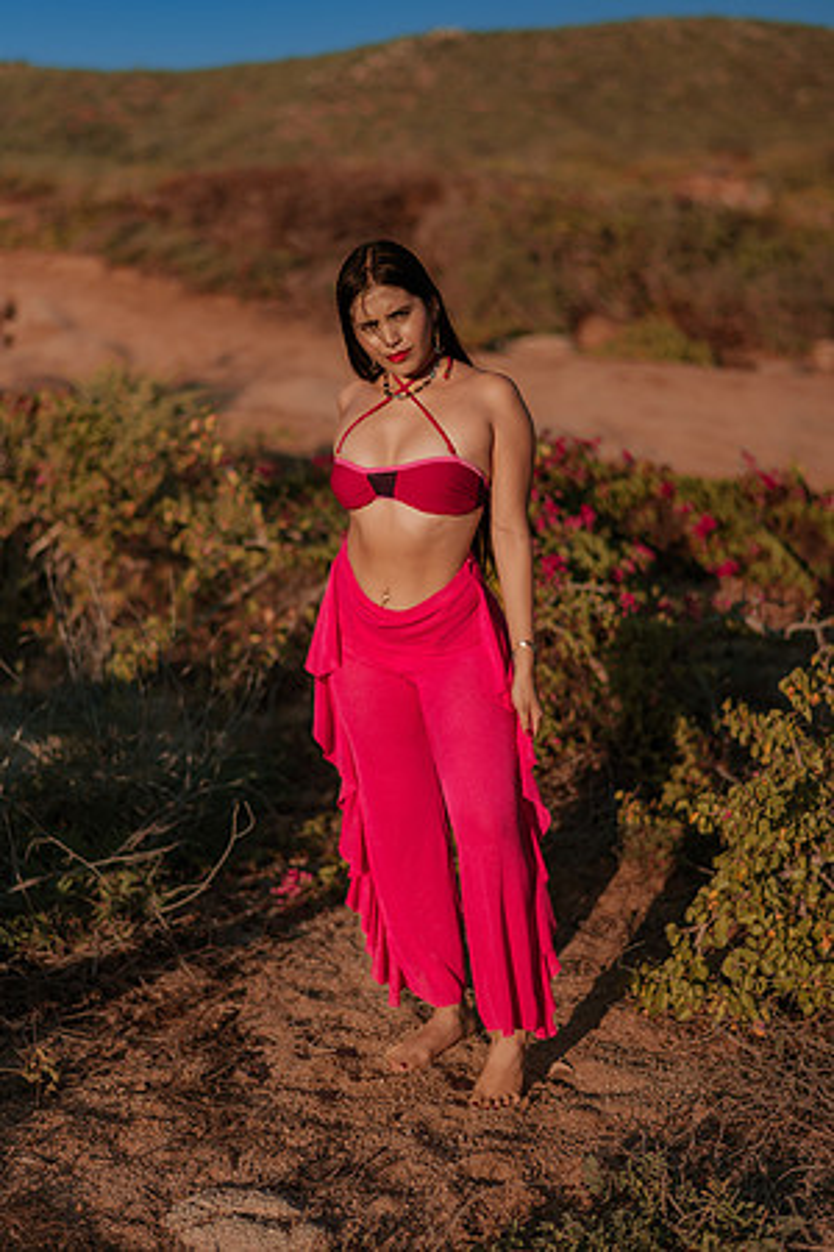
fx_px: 2015
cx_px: 417
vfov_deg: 34.5
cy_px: 626
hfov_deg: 23.4
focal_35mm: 58
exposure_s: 1/5000
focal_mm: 58
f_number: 1.8
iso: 50
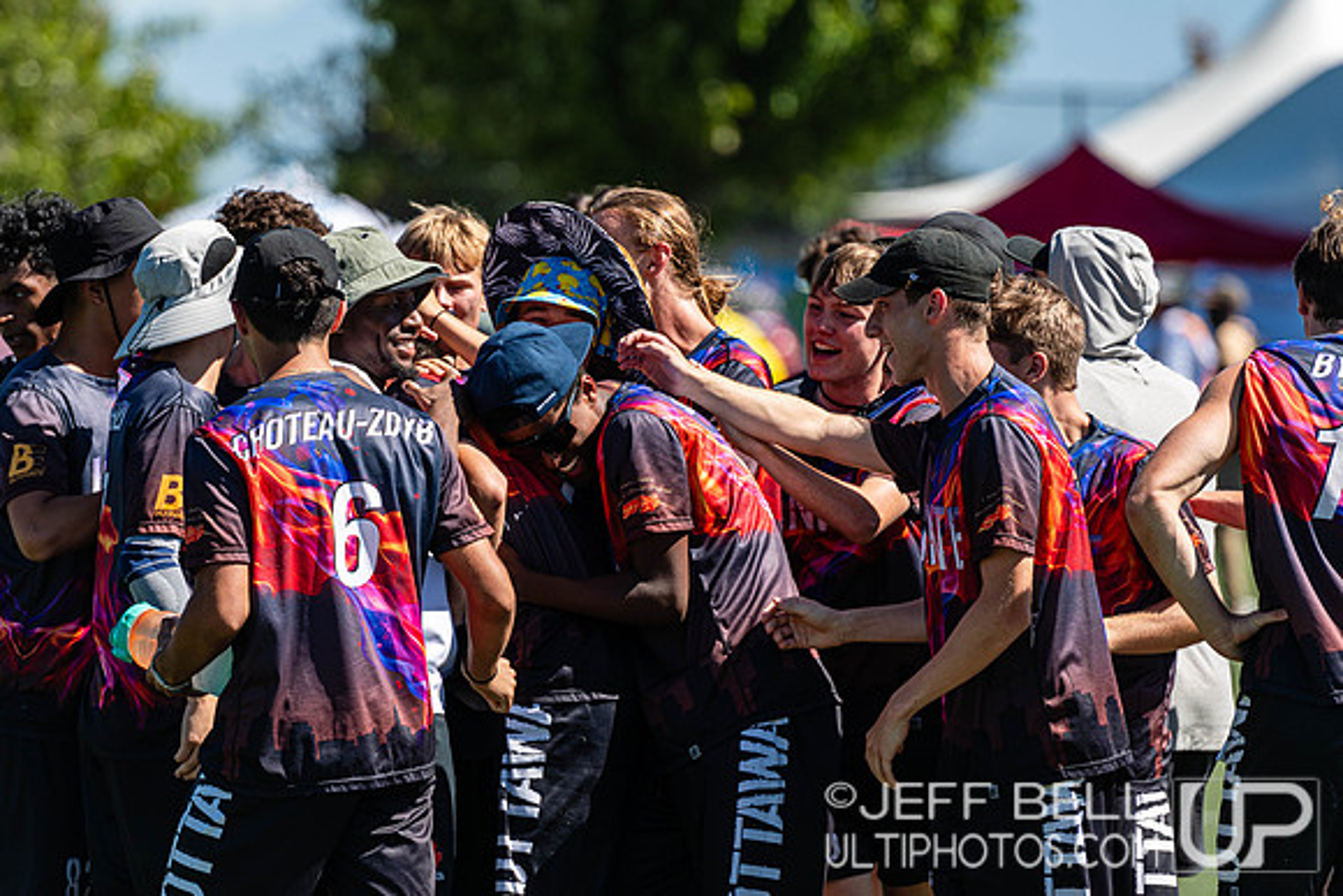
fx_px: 11194
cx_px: 672
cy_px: 448
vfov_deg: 4.6
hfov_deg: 6.9
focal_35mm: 300
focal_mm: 200
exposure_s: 1/2000
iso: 100
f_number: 3.2
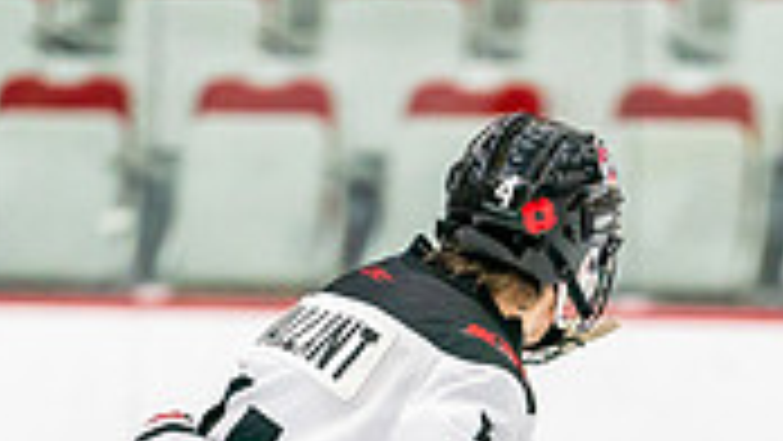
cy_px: 641
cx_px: 522
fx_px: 14496
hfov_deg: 3.1
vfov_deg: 1.7
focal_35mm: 698
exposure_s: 1/1250
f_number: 2.8
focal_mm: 200
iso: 3200
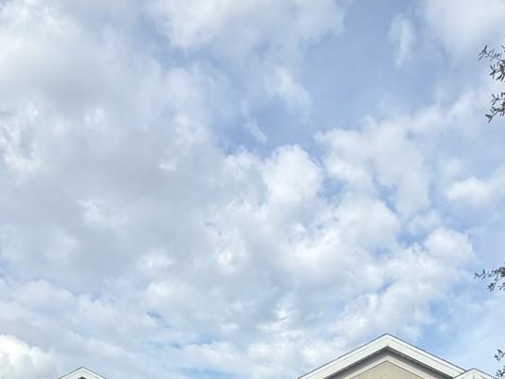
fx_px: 613
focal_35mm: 42
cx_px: 287
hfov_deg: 44.7
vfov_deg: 27.4
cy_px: 518
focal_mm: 2.22
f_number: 2.2
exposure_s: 1/955
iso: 20
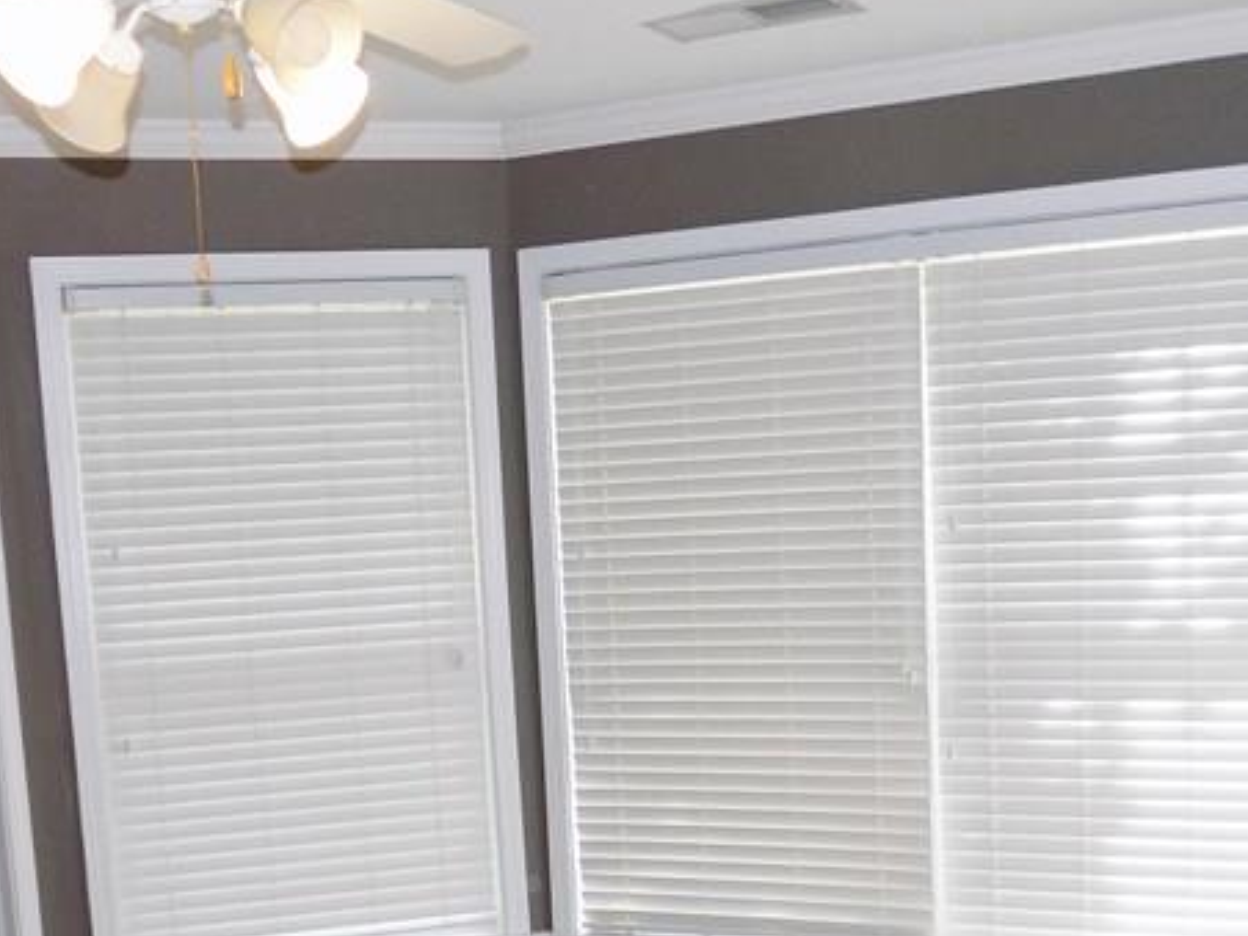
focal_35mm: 52
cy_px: 890
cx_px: 628
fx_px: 1875
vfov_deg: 26.8
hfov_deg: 36.8
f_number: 3.1
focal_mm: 4
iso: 80
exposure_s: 1/40
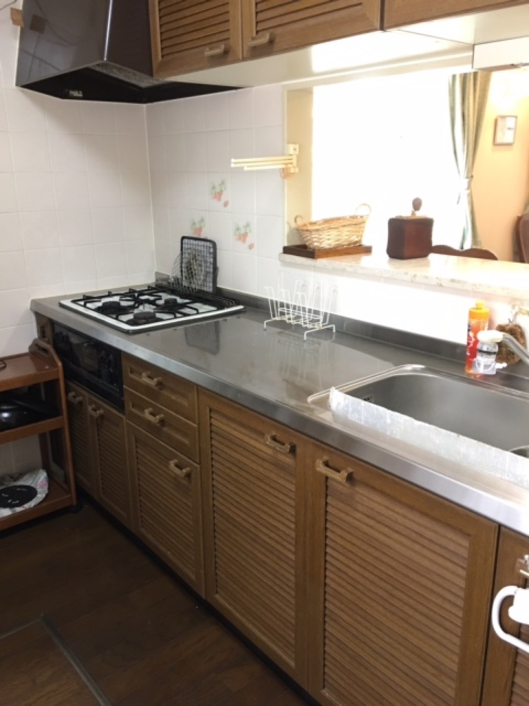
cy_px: 353
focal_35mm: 29
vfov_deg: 61.7
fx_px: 591
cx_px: 264
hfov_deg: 48.2
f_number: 2.2
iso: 80
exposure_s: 1/15
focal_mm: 4.15
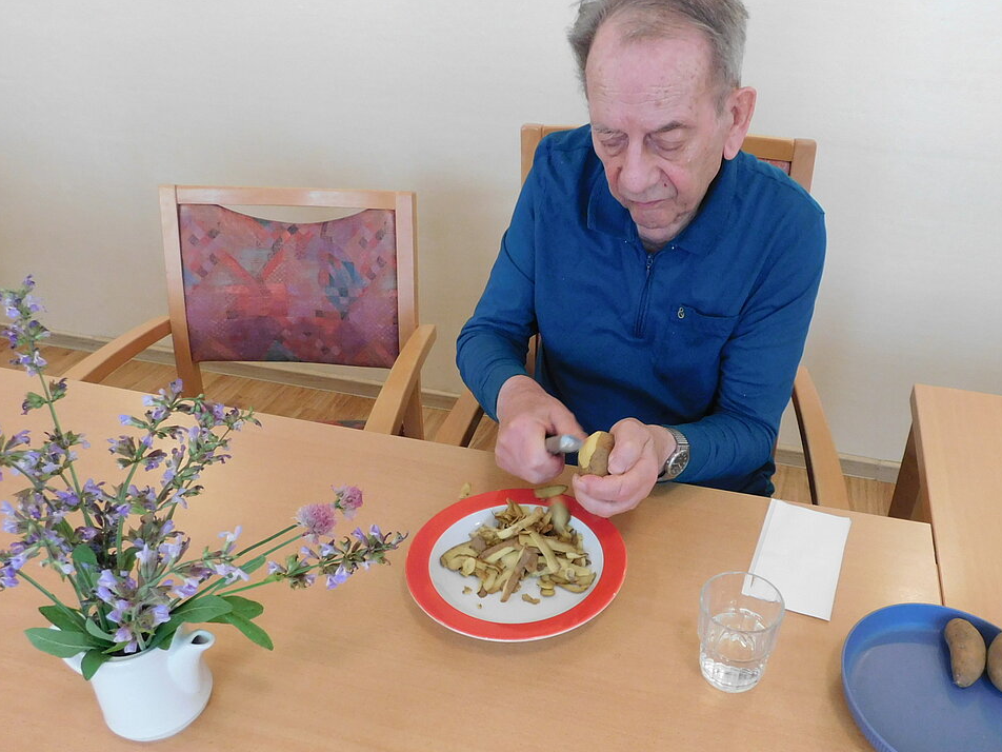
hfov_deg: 61.3
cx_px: 587
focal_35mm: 29
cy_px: 426
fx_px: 839
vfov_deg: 48.1
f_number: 3
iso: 320
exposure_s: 1/30
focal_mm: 4
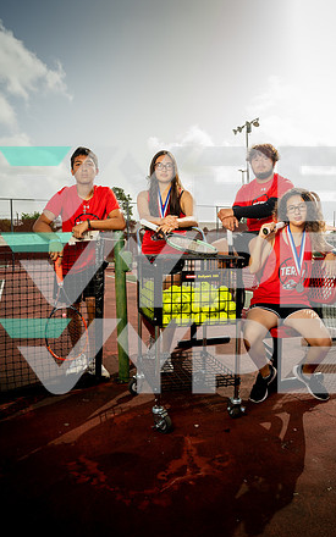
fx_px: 366
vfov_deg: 72.5
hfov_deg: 49.2
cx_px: 181
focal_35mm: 25
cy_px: 271
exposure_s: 1/250
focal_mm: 24
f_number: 6.3
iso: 50
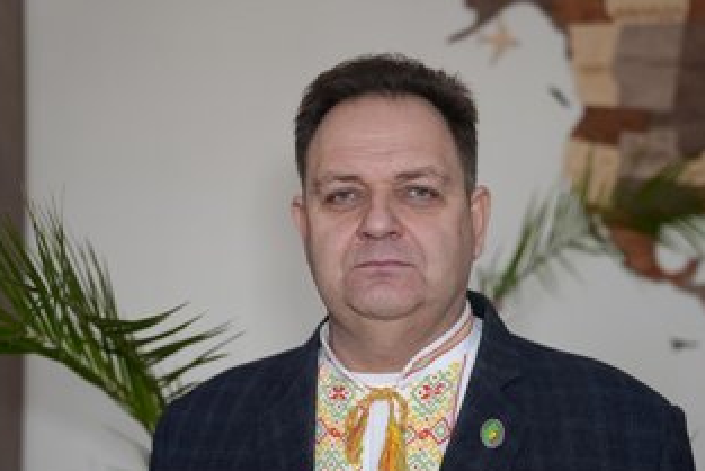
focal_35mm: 60
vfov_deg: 22.6
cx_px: 426
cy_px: 299
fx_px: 1175
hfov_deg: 33.3
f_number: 2.8
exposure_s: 1/200
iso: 800
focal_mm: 47
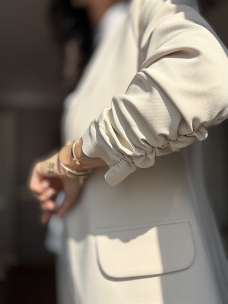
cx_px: 114
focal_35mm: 30
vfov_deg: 60.0
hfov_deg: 46.8
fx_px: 263
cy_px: 152
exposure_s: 1/1190
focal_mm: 2.71
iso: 25
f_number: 1.9
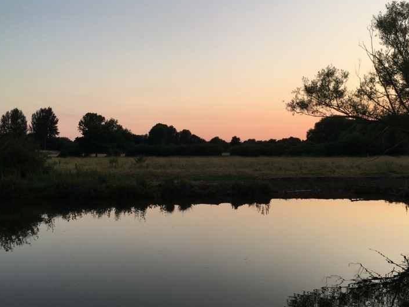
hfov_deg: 44.6
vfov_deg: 34.2
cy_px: 125
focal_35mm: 42
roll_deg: -0.2
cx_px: 246
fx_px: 496
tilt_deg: +3.7
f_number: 2.2
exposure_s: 1/100
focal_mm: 4.15
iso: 25
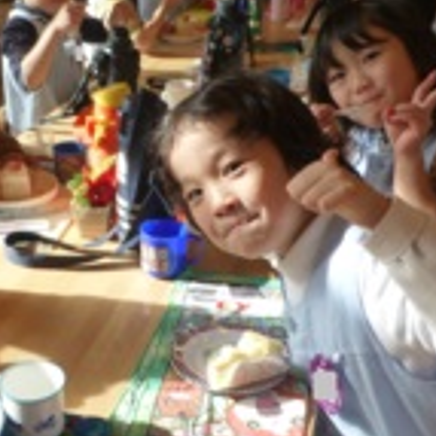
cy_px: 232
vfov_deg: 31.6
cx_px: 91
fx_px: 769
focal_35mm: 54
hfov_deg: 30.9
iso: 160
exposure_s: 1/125
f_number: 3.3
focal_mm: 4.3
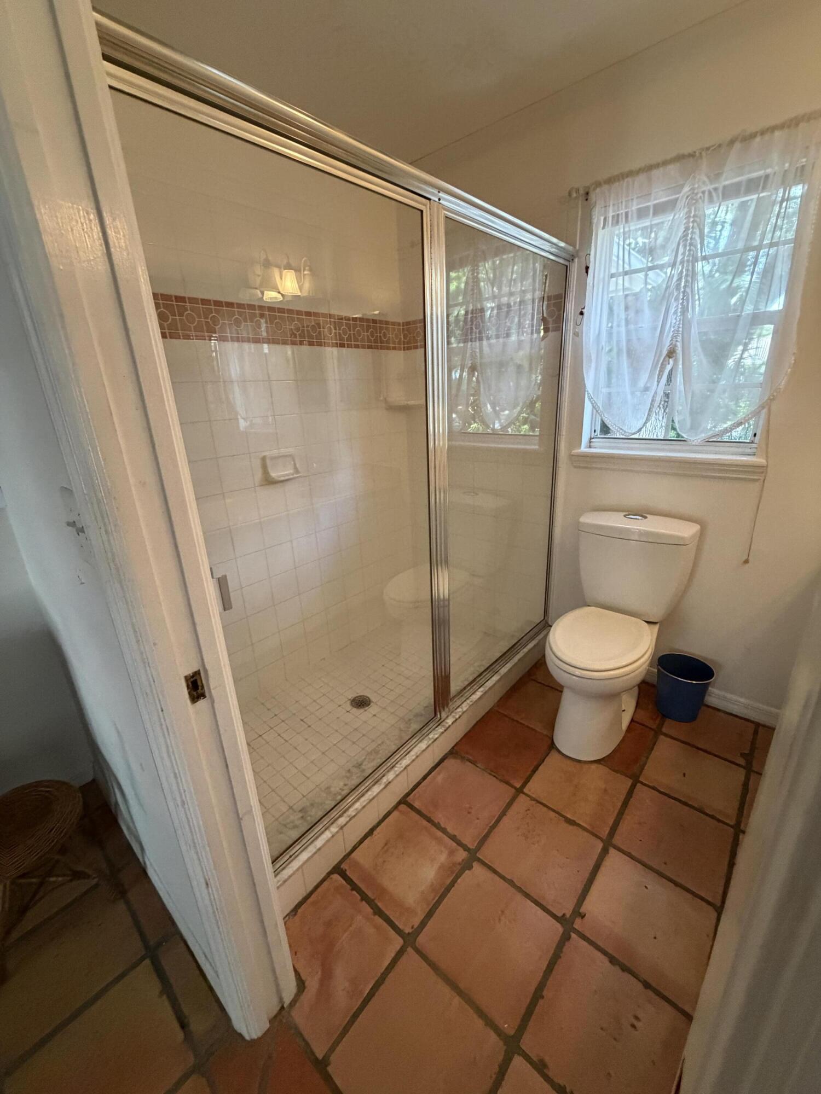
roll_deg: +3.2
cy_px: 547
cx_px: 410
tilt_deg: -19.0
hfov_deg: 85.7
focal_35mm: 14
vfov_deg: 102.1
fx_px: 443
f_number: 2.2
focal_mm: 2.22
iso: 500
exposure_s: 1/60
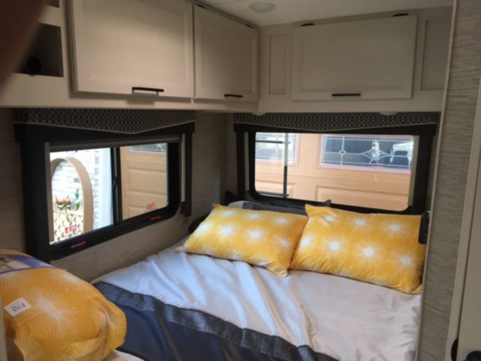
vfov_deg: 48.2
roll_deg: -3.2
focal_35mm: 29
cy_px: 180
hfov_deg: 61.7
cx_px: 240
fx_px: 403
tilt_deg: -6.2
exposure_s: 1/30
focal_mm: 4.15
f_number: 2.2
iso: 80
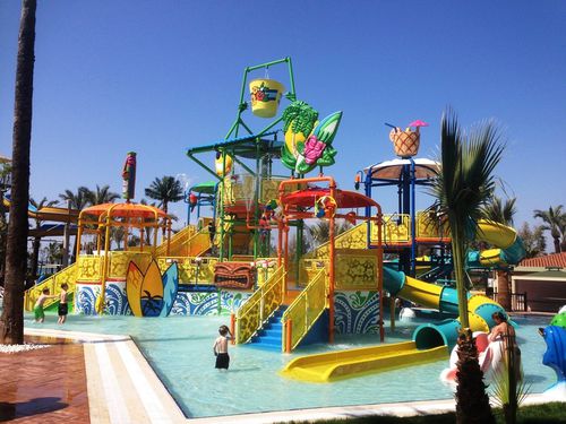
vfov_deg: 42.9
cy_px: 212
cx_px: 283
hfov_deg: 55.4
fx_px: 540
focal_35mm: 33
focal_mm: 4.12
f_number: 2.4
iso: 50
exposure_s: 1/2088
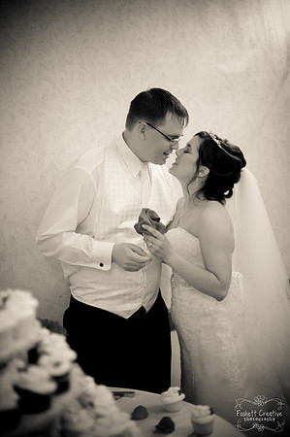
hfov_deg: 26.9
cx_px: 145
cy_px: 218
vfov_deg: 39.6
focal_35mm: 50
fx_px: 606
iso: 4000
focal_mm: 50
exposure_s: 1/80
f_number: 1.4
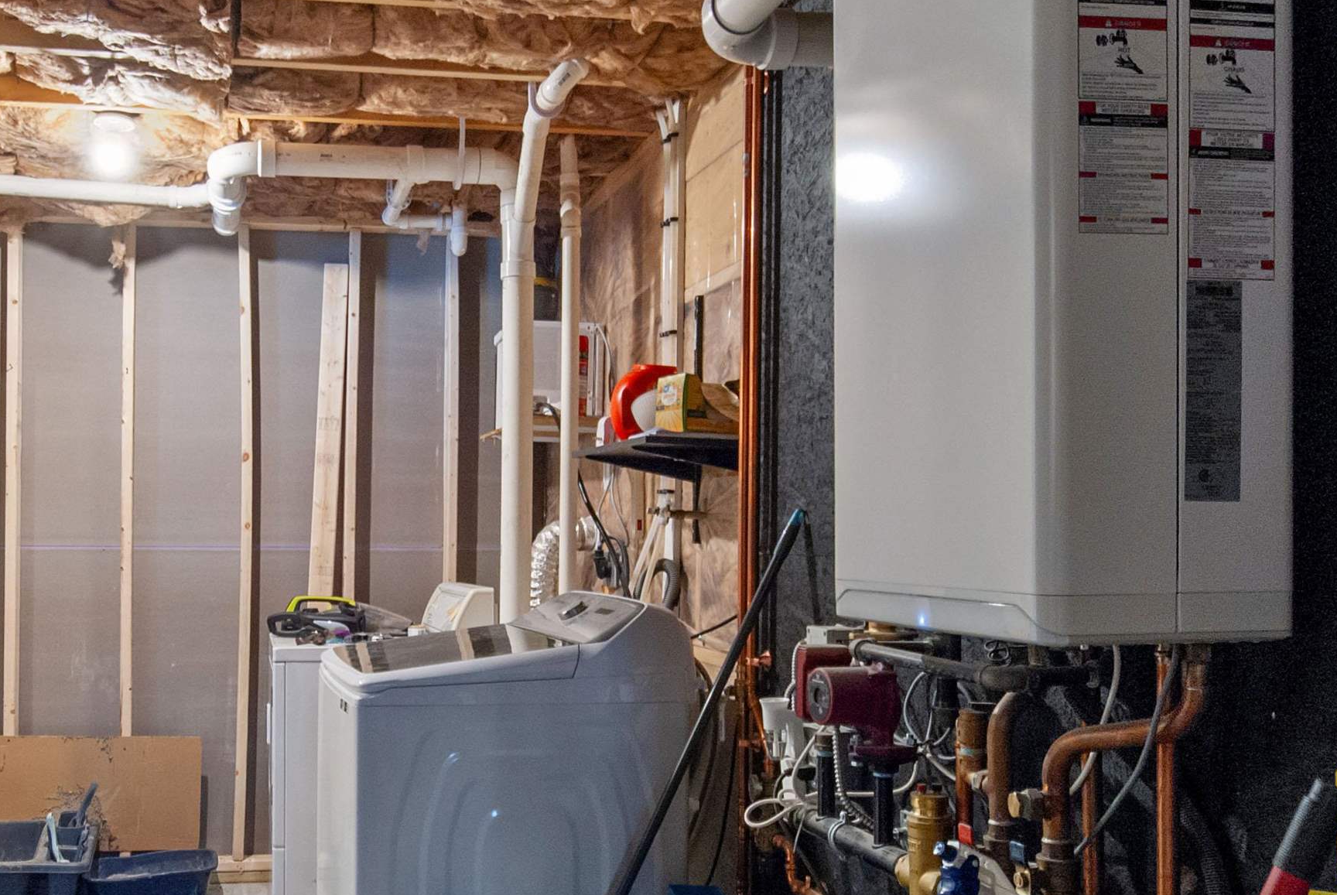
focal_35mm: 32
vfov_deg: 41.2
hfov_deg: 56.7
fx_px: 1190
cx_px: 392
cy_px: 445
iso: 200
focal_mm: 12
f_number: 10
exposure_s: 1.8
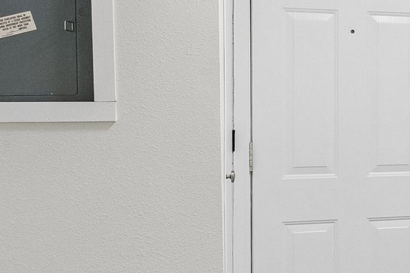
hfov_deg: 30.7
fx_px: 660
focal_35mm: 58
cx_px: 453
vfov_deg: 23.2
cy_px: 76
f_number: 8
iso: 1000
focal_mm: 10
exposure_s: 1/30
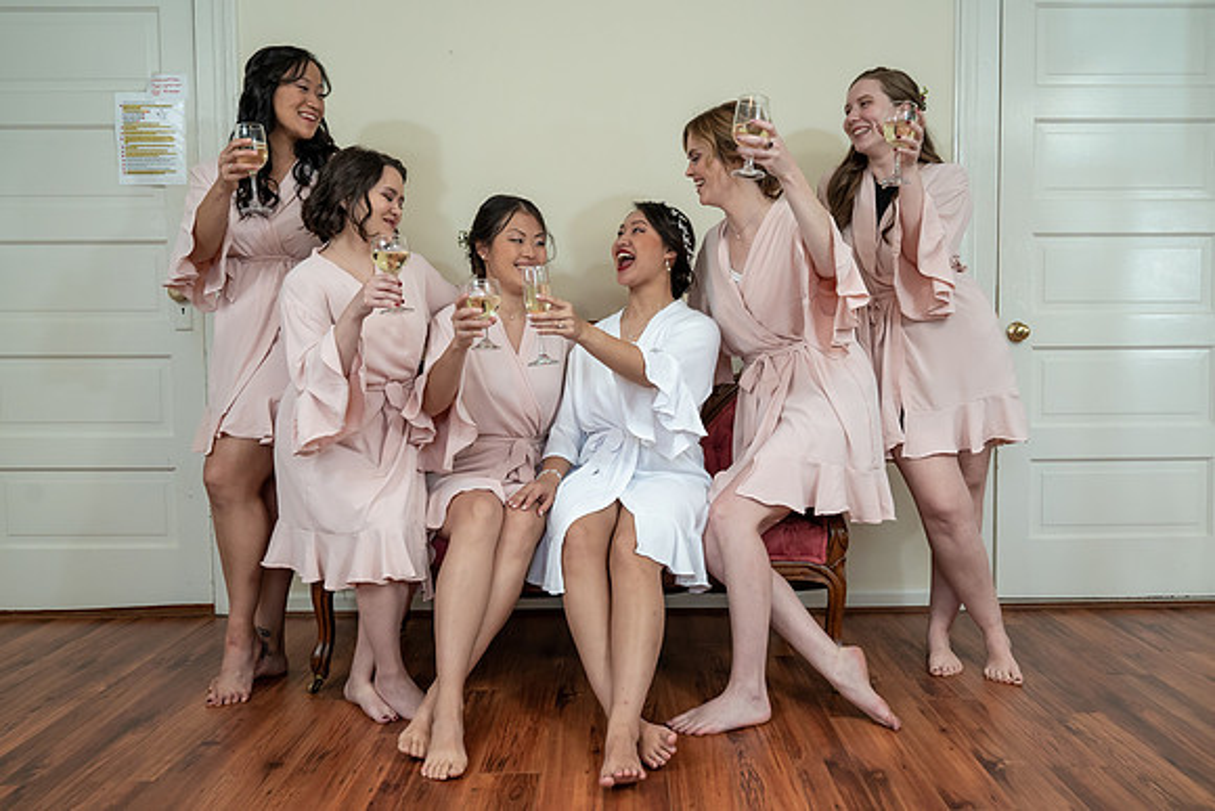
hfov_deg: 61.8
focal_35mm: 30
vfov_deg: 43.6
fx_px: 1014
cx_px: 632
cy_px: 404
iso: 2000
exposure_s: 1/200
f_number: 5.6
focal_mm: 28
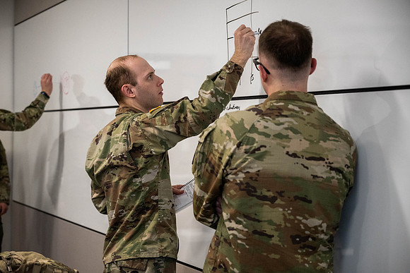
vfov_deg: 18.8
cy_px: 136
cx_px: 205
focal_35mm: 73
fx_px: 826
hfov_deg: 27.9
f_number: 4
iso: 2500
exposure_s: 1/400
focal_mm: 70
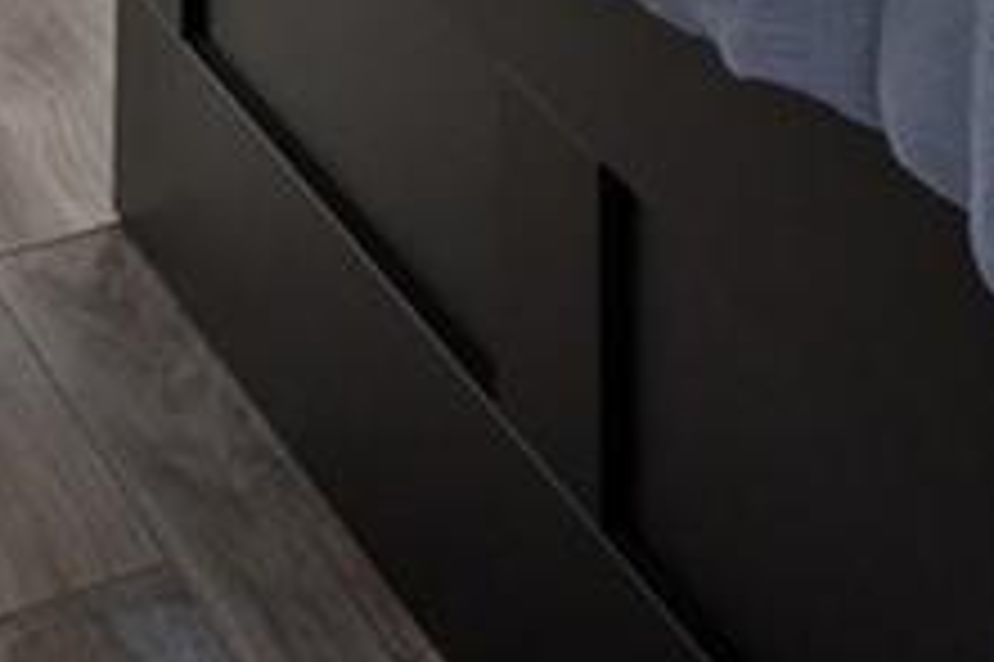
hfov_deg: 11.5
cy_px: -1653
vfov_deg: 7.6
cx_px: 2429
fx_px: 4001
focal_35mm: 145
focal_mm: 20
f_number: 8
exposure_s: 1
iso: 320
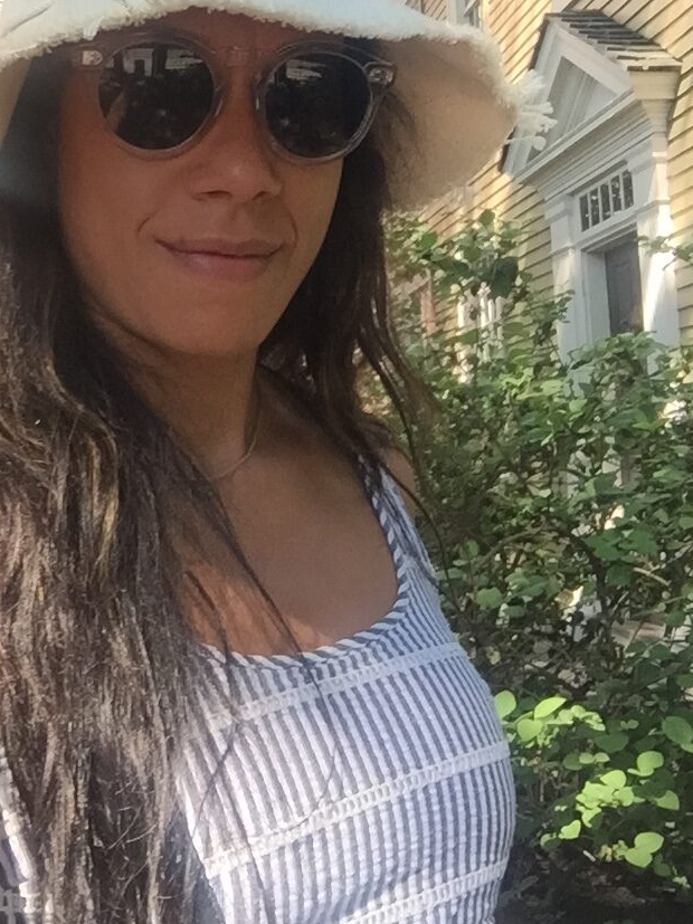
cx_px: 209
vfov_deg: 38.5
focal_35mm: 48
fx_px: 1282
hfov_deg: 30.0
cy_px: 221
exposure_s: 1/120
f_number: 2.2
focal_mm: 2.65
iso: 64
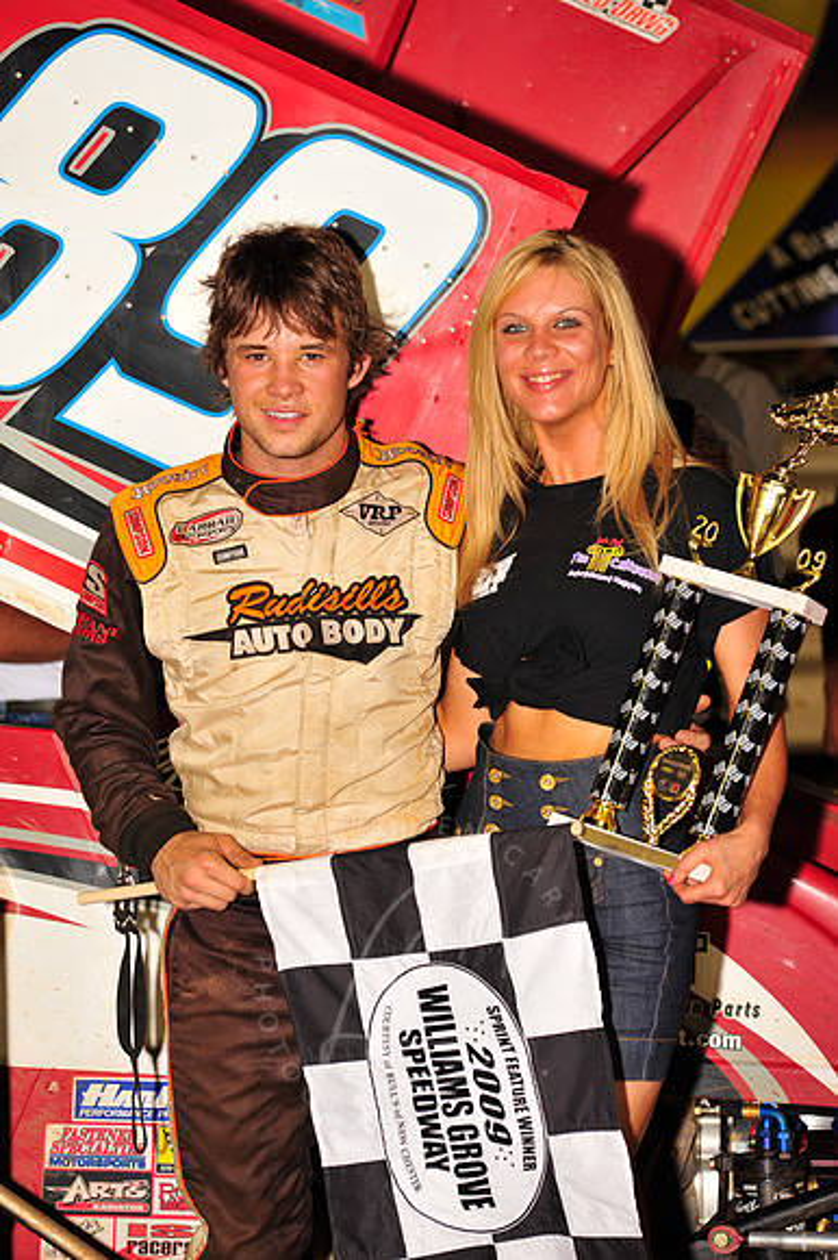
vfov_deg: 13.3
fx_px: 5418
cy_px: 630
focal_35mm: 155
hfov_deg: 8.8
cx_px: 419
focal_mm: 155
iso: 500
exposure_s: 1/250
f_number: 5.6
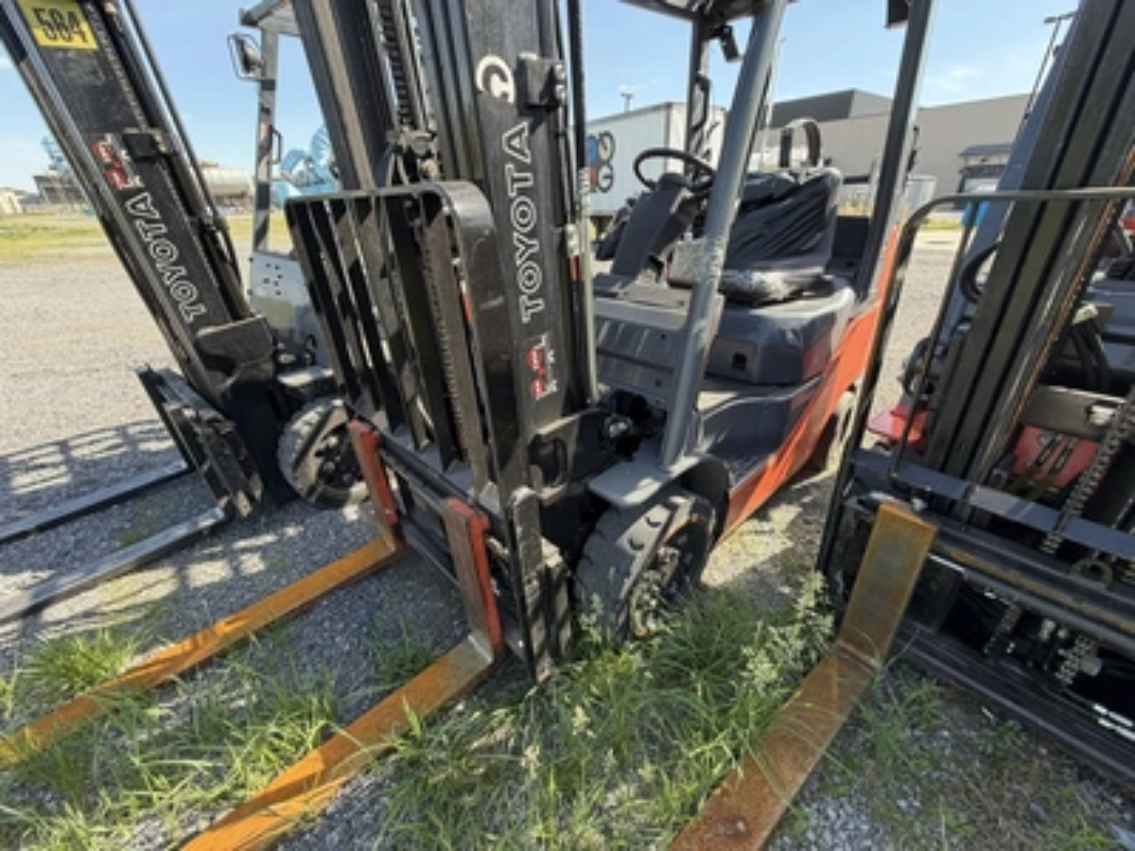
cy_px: 426
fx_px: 459
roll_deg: +0.0
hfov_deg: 102.1
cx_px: 568
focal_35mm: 14
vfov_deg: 85.7
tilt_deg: -26.0
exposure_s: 1/232
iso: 64
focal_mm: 2.22
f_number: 2.2
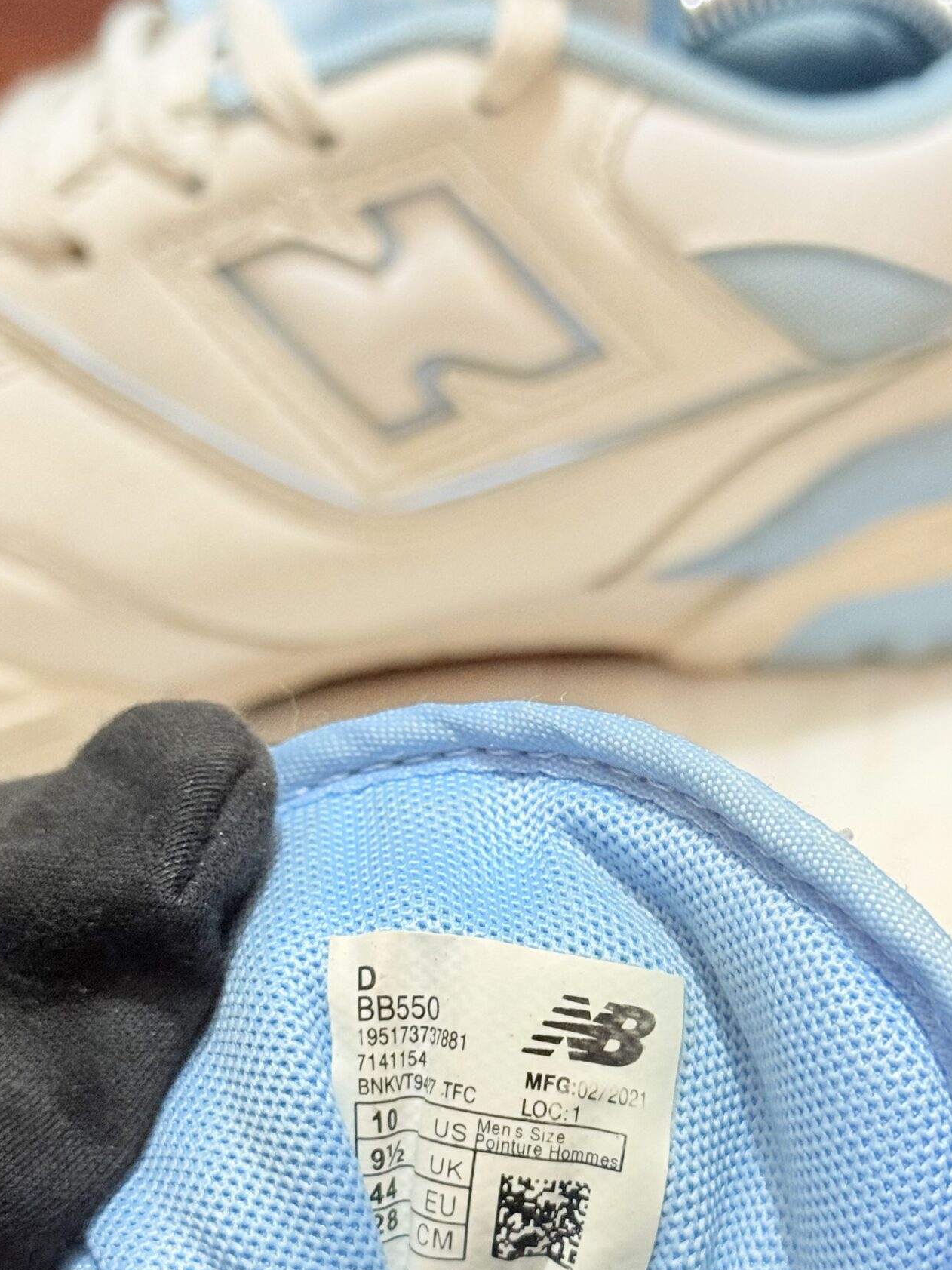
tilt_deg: -40.5
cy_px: 742
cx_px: 560
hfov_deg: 20.1
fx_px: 2677
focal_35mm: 73
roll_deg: -0.1
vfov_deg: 26.6
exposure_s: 1/33
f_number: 1.78
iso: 250
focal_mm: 6.76
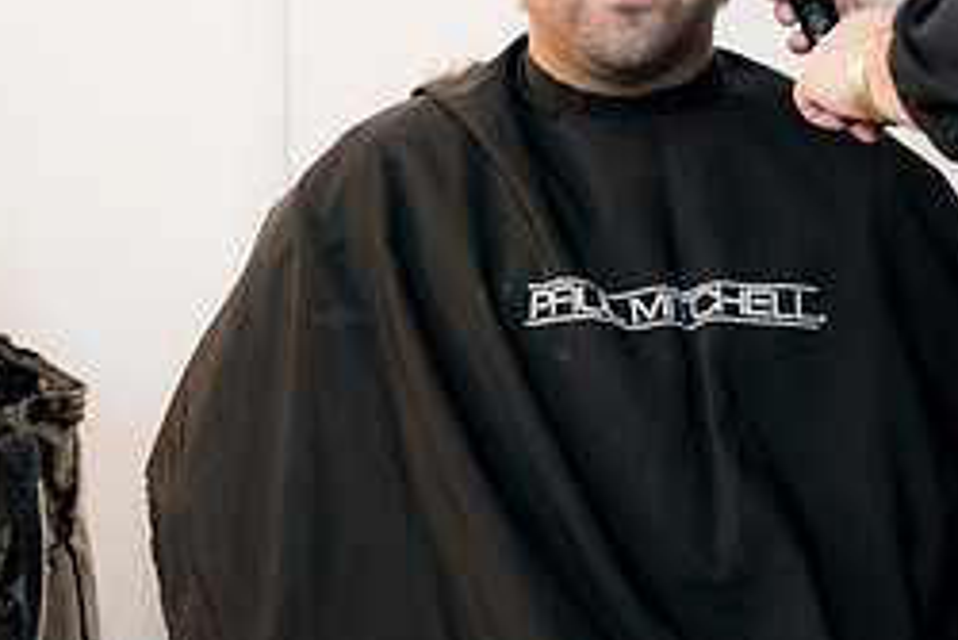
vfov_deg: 9.8
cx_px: 598
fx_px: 3701
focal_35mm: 139
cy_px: 29
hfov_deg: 14.7
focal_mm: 60
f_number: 3.5
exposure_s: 1/100
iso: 800
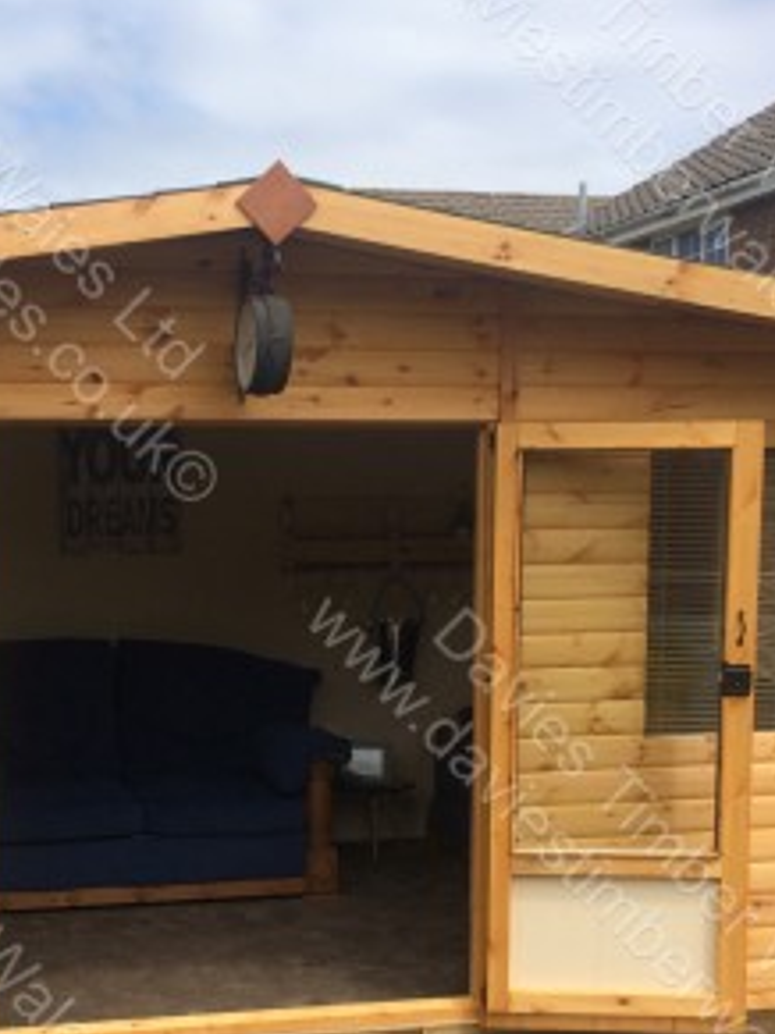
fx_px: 1524
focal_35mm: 51
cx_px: 188
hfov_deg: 28.1
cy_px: 647
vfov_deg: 37.3
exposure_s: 1/2283
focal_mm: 4.15
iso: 32
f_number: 2.2
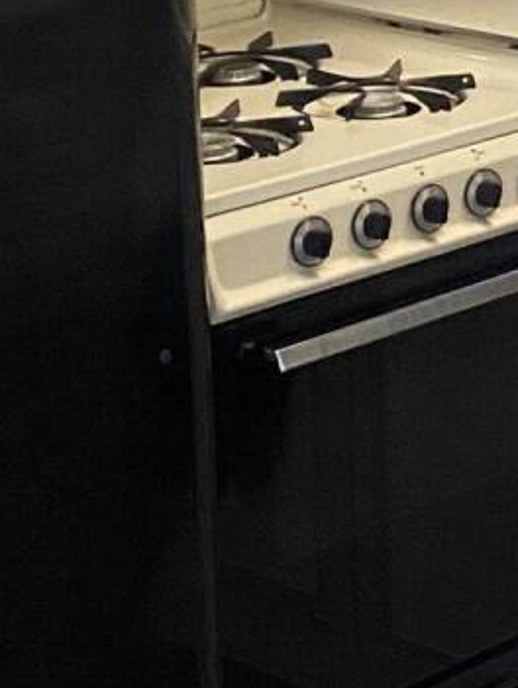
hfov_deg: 9.9
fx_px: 2948
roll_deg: -0.5
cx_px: 671
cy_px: 145
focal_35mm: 148
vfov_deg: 13.3
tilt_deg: -15.0
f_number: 1.8
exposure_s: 1/60
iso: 400
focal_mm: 4.25
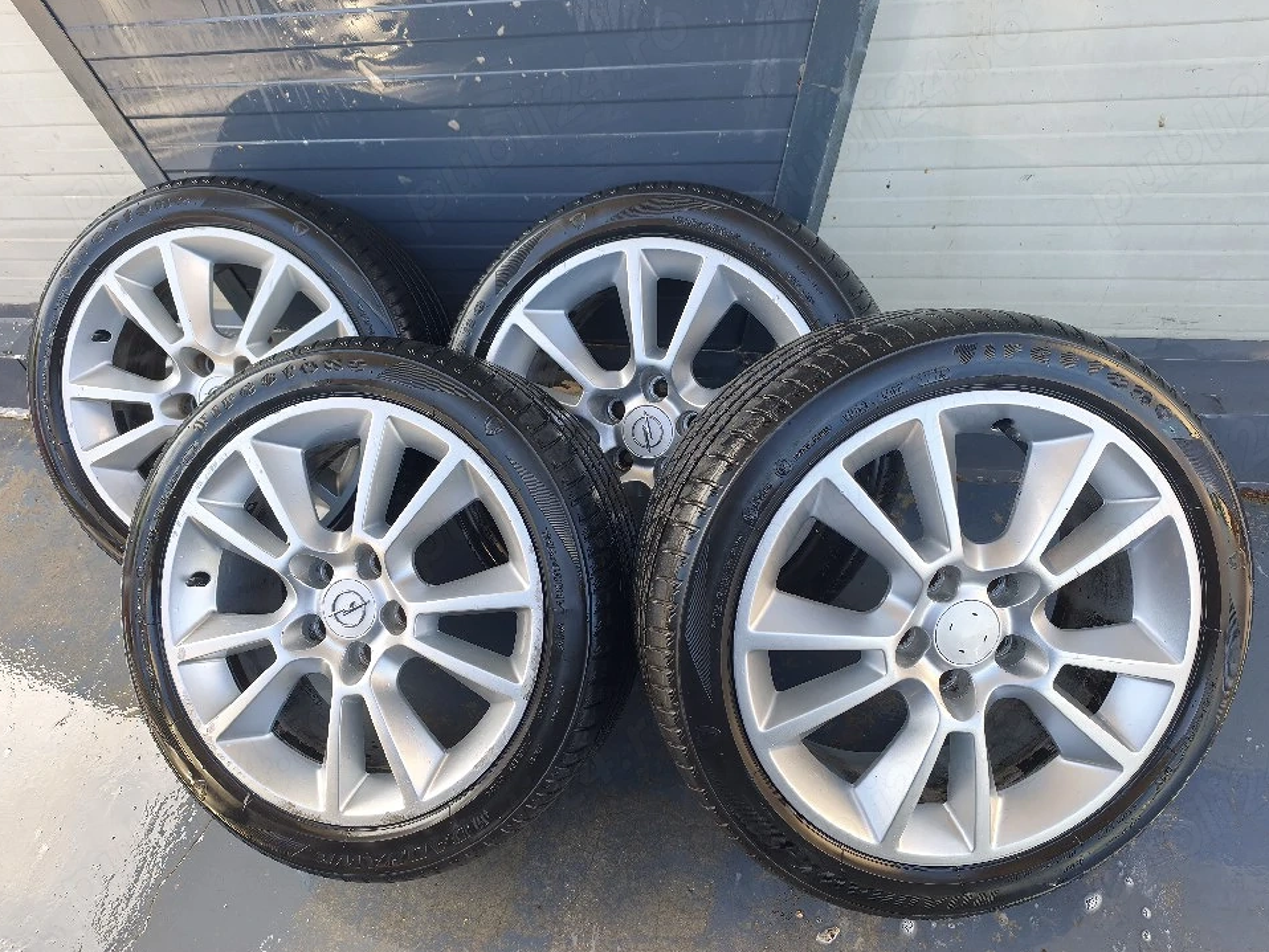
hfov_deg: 71.6
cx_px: 633
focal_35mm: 24
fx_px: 880
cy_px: 470
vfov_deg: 56.8
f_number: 1.62
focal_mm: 6.45
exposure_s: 1/101
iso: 80
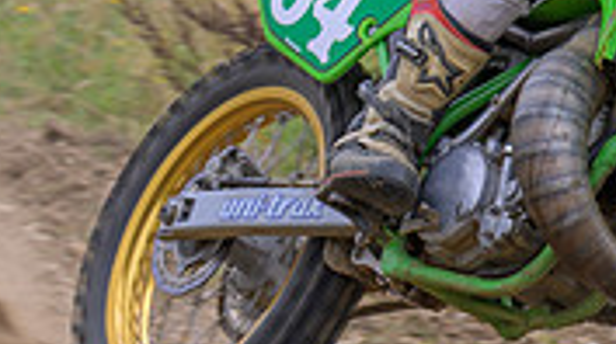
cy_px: -77
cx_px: 808
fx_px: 9412
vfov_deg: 2.1
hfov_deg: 3.7
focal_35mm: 577
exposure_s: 1/400
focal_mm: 104
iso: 64
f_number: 4
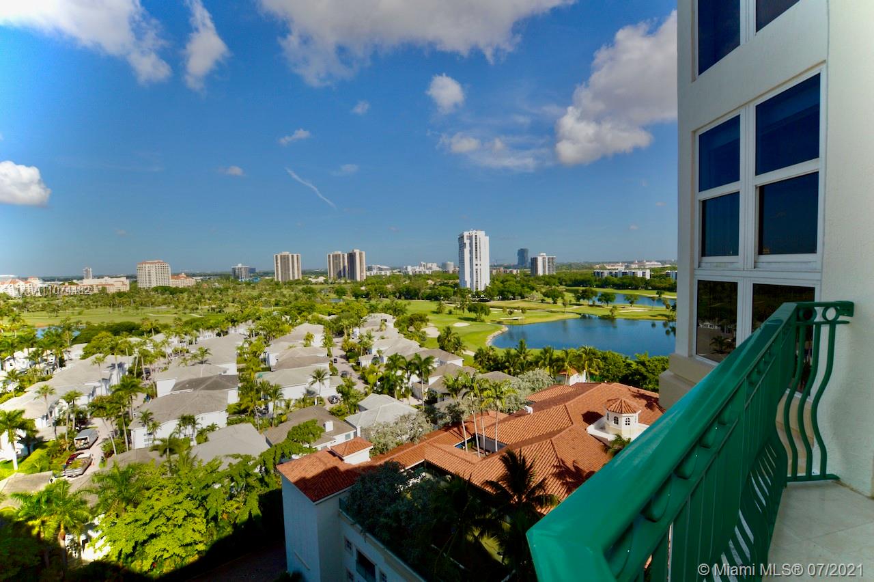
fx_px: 364
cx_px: 437
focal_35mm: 15
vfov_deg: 77.3
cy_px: 291
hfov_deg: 100.4
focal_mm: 10
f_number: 13
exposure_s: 1/200
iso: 100
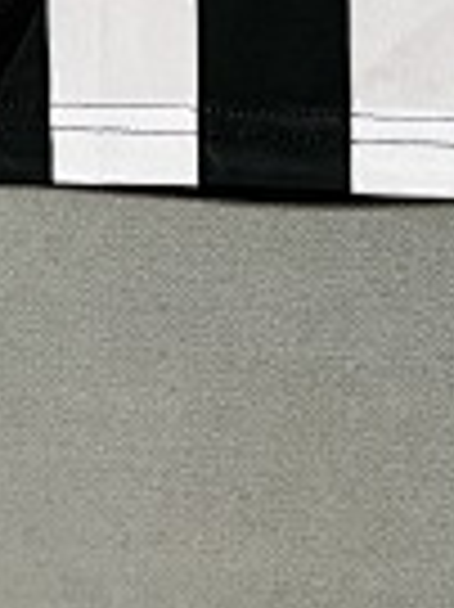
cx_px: 571
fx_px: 2487
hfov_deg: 10.2
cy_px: -1166
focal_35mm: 142
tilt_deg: -81.6
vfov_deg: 10.4
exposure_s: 1/60
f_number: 1.78
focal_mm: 6.76
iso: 320
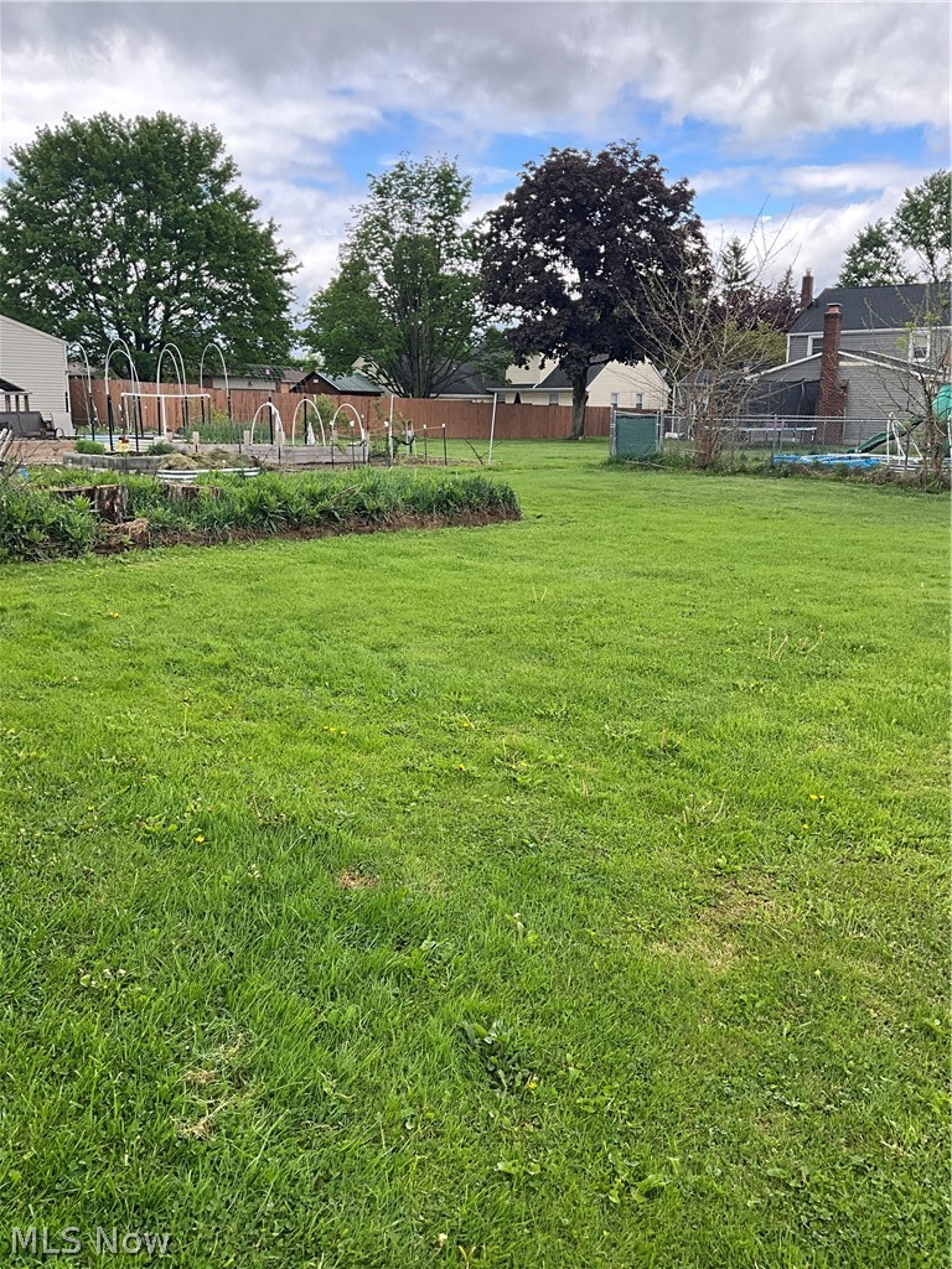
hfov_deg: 48.2
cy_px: 634
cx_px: 476
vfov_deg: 61.7
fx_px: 1063
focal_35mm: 29
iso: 25
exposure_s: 1/380
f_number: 1.8
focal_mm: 3
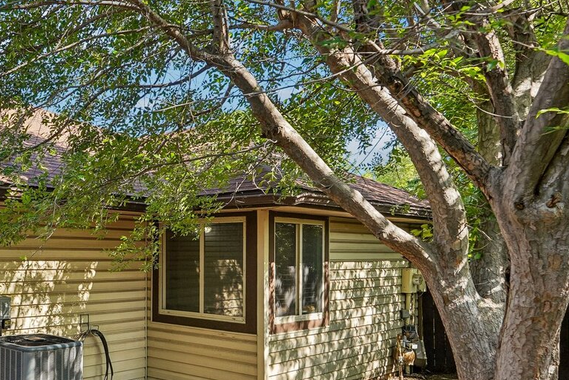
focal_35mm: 38
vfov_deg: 34.8
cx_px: 24
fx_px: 601
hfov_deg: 44.5
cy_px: 249
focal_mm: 18
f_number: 8
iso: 100
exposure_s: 1/40
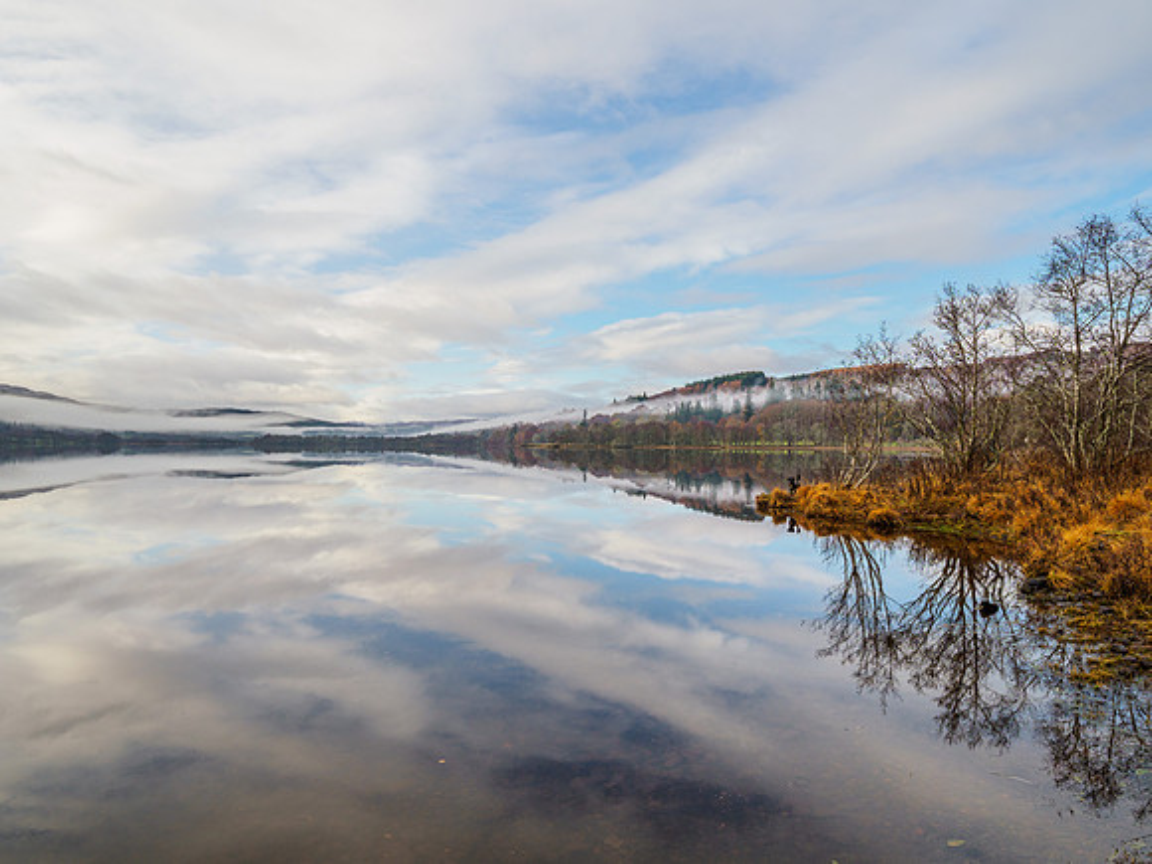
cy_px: 432
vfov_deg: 56.8
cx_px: 576
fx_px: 799
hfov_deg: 71.6
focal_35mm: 24
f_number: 5.6
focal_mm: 12
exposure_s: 1/80
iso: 200
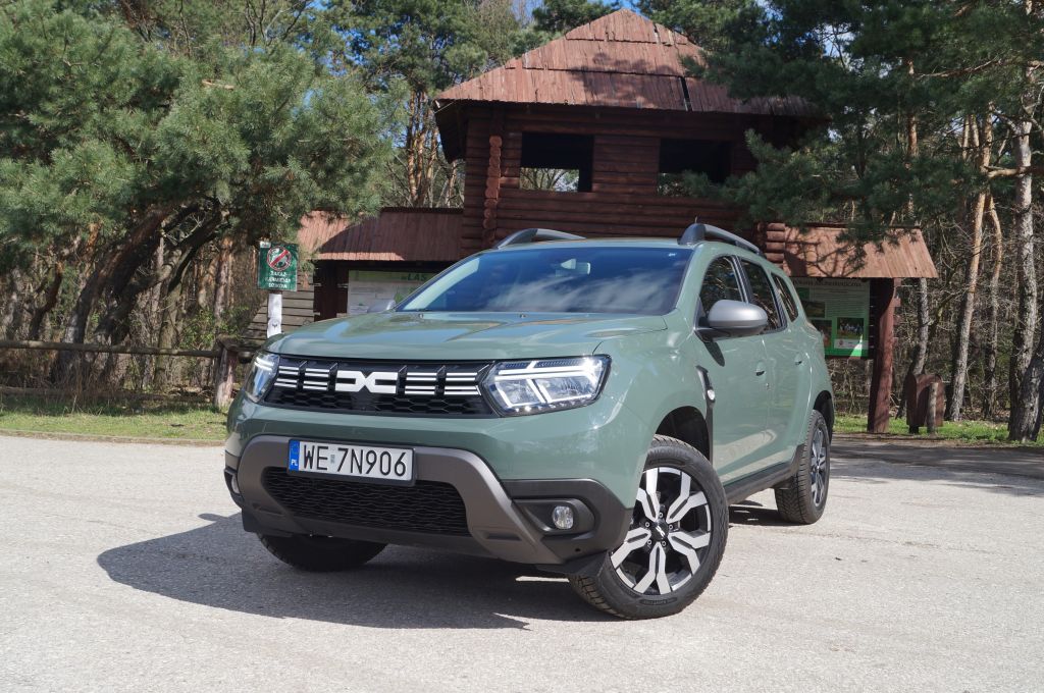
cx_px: 522
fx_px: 1043
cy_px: 346
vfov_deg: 36.8
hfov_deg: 53.2
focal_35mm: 36
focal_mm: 24
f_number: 8
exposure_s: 1/250
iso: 100
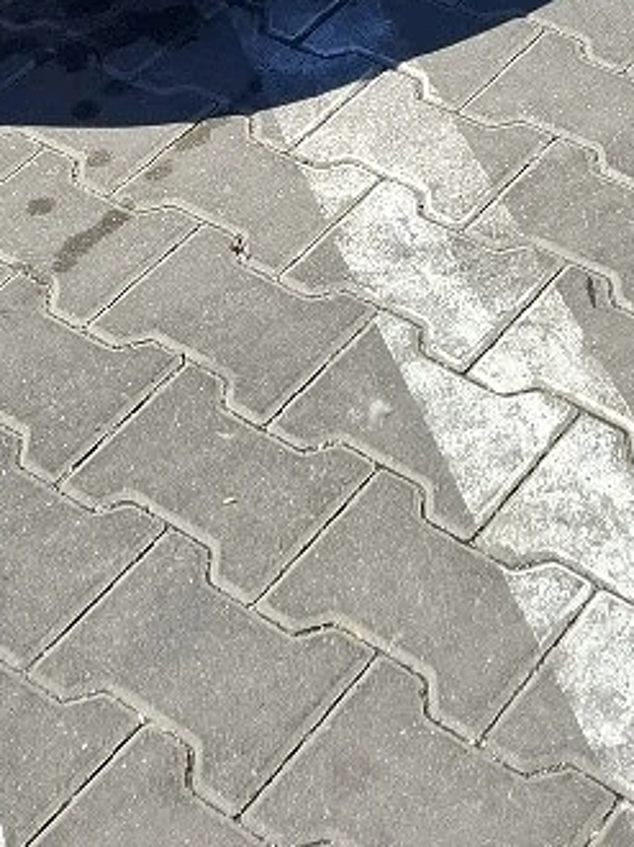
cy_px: -663
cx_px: 262
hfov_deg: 15.9
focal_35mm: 93
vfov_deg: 17.3
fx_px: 2274
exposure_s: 1/2500
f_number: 1.8
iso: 50
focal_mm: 5.54
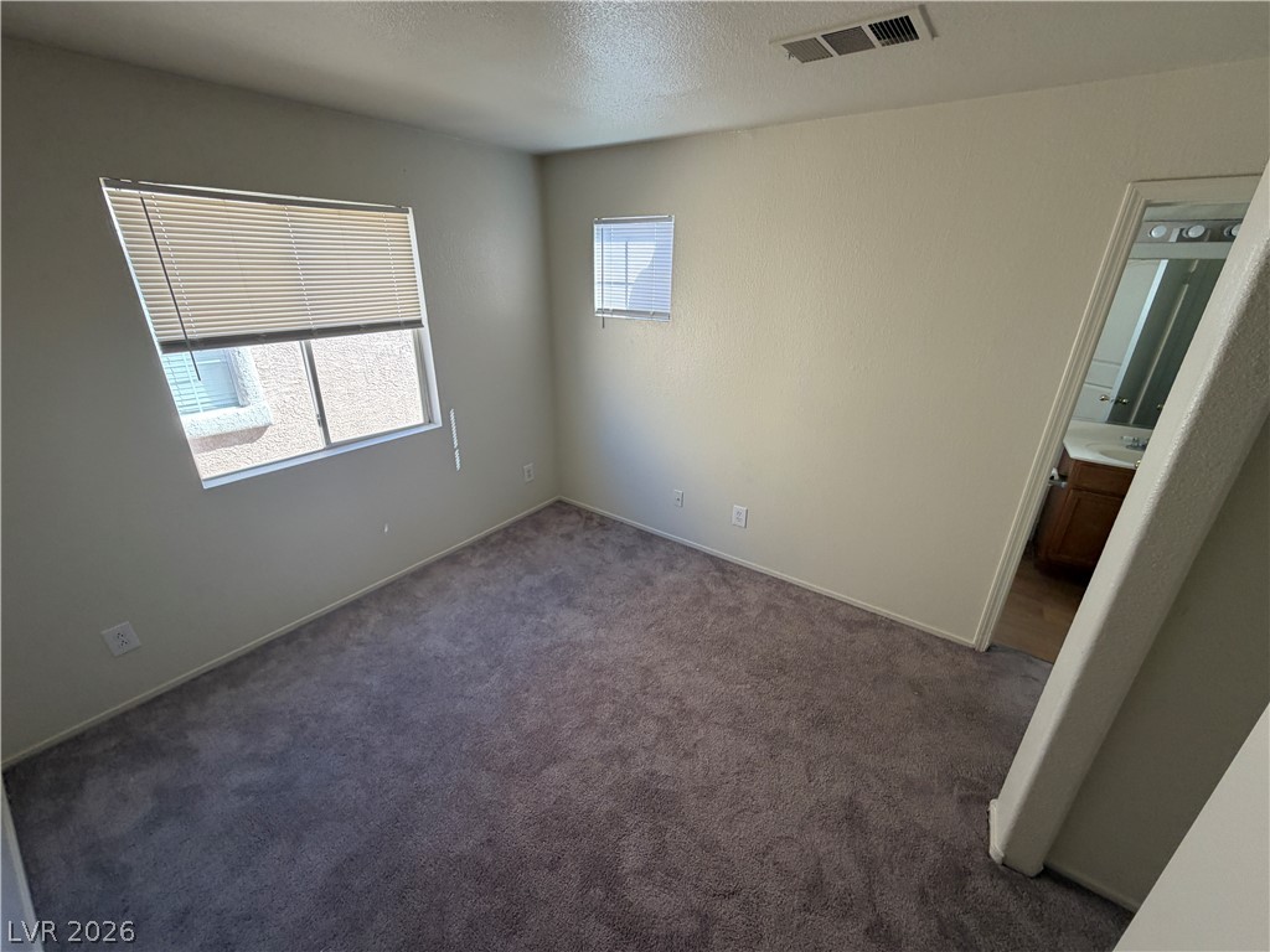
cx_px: 635
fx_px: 514
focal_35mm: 14
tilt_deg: -21.9
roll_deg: -0.9
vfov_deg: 85.7
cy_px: 476
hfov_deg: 102.1
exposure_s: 1/121
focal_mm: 2.22
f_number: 2.2
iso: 80
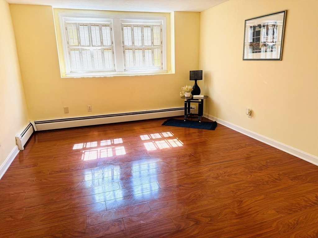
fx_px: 220
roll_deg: +0.6
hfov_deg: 71.6
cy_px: 119
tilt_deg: -15.4
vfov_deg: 56.8
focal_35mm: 24
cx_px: 159
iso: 100
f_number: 1.78
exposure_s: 1/120
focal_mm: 6.76
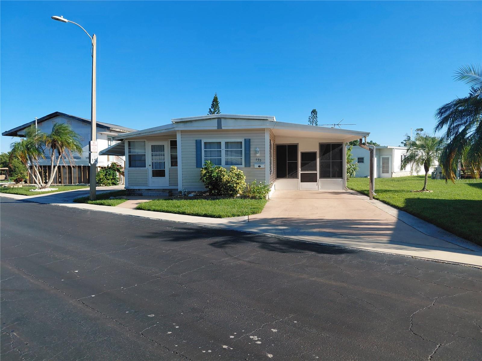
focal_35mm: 25
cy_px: 180
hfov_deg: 69.4
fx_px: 348
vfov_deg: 54.9
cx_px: 241
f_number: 1.8
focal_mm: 4.69
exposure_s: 1/1875
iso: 50
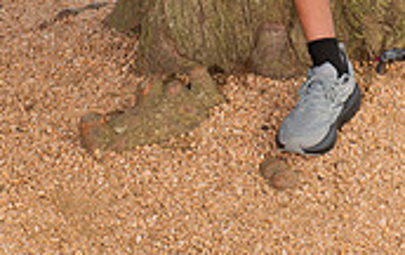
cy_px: -272
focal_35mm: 117
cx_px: 285
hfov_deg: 17.7
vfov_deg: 10.3
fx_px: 1293
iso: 320
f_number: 7.1
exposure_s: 1/320
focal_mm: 44
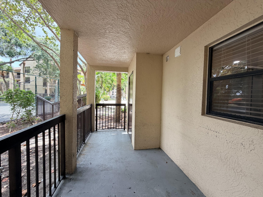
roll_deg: -1.2
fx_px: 106
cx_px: 132
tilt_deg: -1.1
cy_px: 98
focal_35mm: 14
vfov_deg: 85.7
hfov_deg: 102.1
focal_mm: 2.22
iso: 64
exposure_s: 1/121
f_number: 2.2
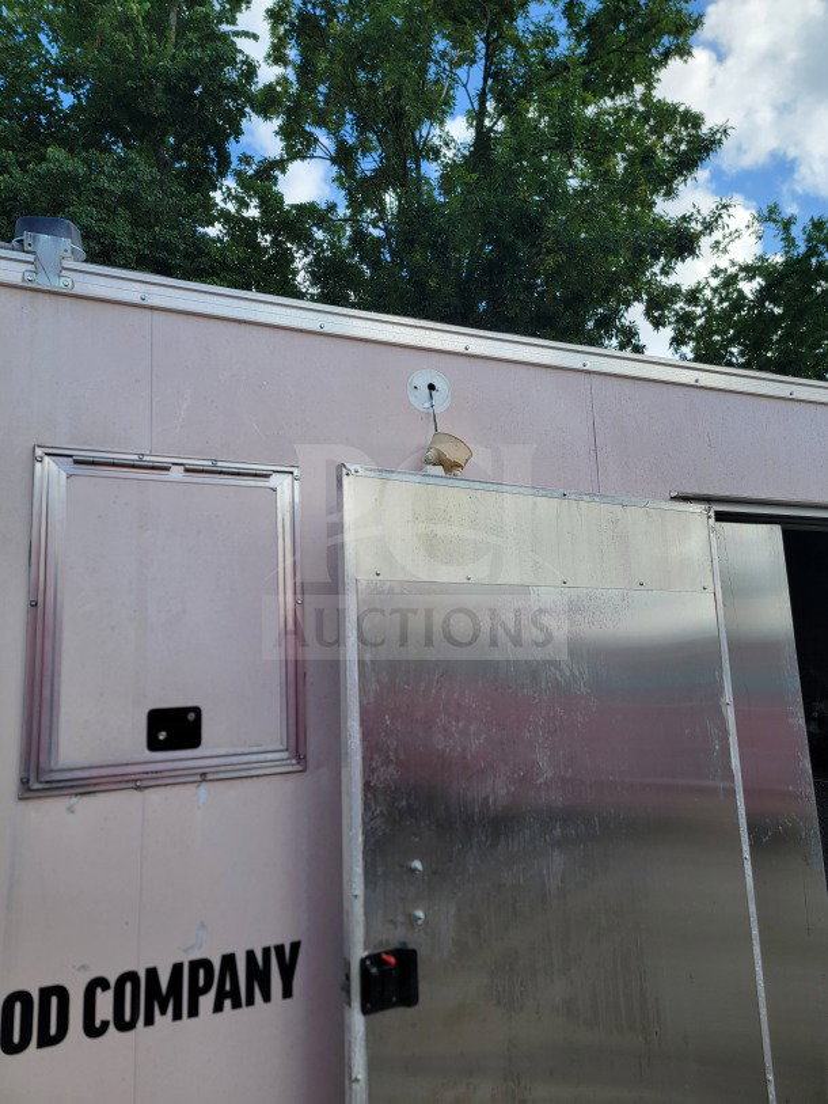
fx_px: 765
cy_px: 552
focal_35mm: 24
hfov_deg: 56.8
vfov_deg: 71.6
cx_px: 414
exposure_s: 1/431
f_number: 1.8
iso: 16
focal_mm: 6.7
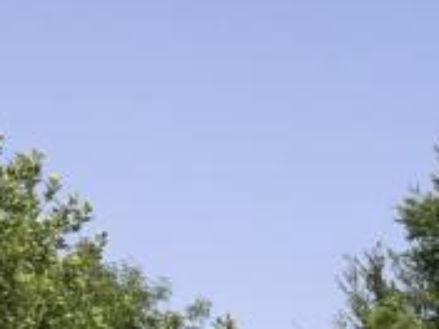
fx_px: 2067
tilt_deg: -0.9
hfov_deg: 10.2
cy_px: 611
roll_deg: -0.5
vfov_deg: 8.7
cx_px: 1130
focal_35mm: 163
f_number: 1.8
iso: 20
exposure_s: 1/2037
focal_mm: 3.99
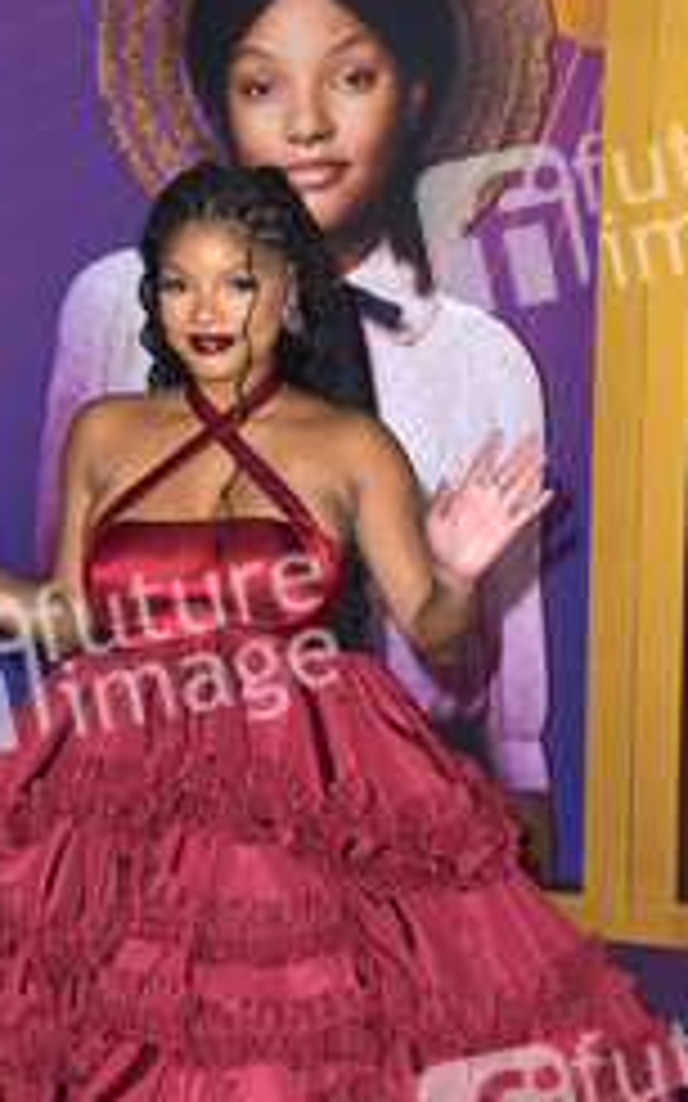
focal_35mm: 103
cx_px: 241
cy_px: 886
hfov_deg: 12.7
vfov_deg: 20.0
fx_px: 3092
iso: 400
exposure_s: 1/250
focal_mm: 62
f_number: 6.3
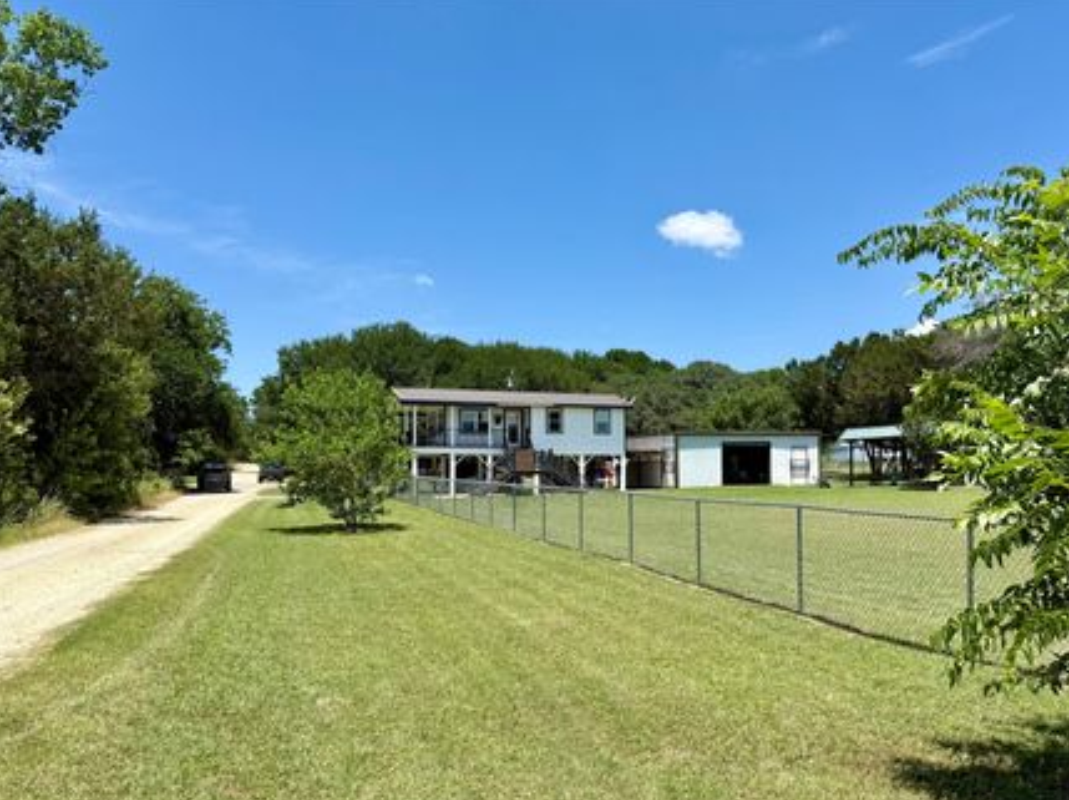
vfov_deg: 49.5
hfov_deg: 63.4
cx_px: 581
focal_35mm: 28
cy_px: 457
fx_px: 864
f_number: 1.78
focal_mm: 6.76
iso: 80
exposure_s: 1/4167
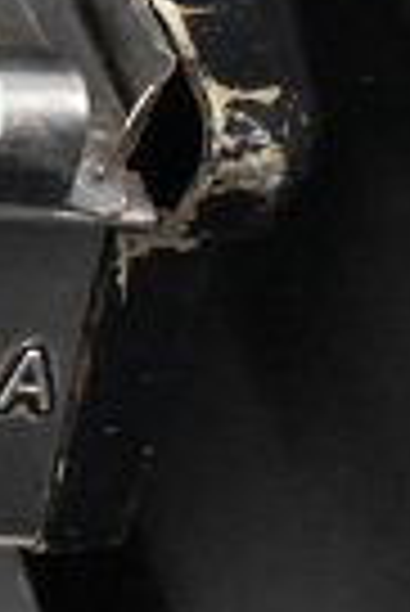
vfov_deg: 13.4
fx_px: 2522
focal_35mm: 148
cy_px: -160
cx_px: -739
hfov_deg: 8.2
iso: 6400
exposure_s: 1/125
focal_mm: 22
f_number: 5.6
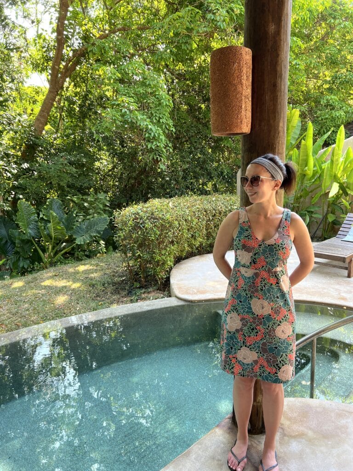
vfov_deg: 67.3
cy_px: 236
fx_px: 354
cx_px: 176
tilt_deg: -9.4
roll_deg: +0.5
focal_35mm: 26
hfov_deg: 53.1
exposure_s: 1/169
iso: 40
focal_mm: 5.7
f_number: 1.5
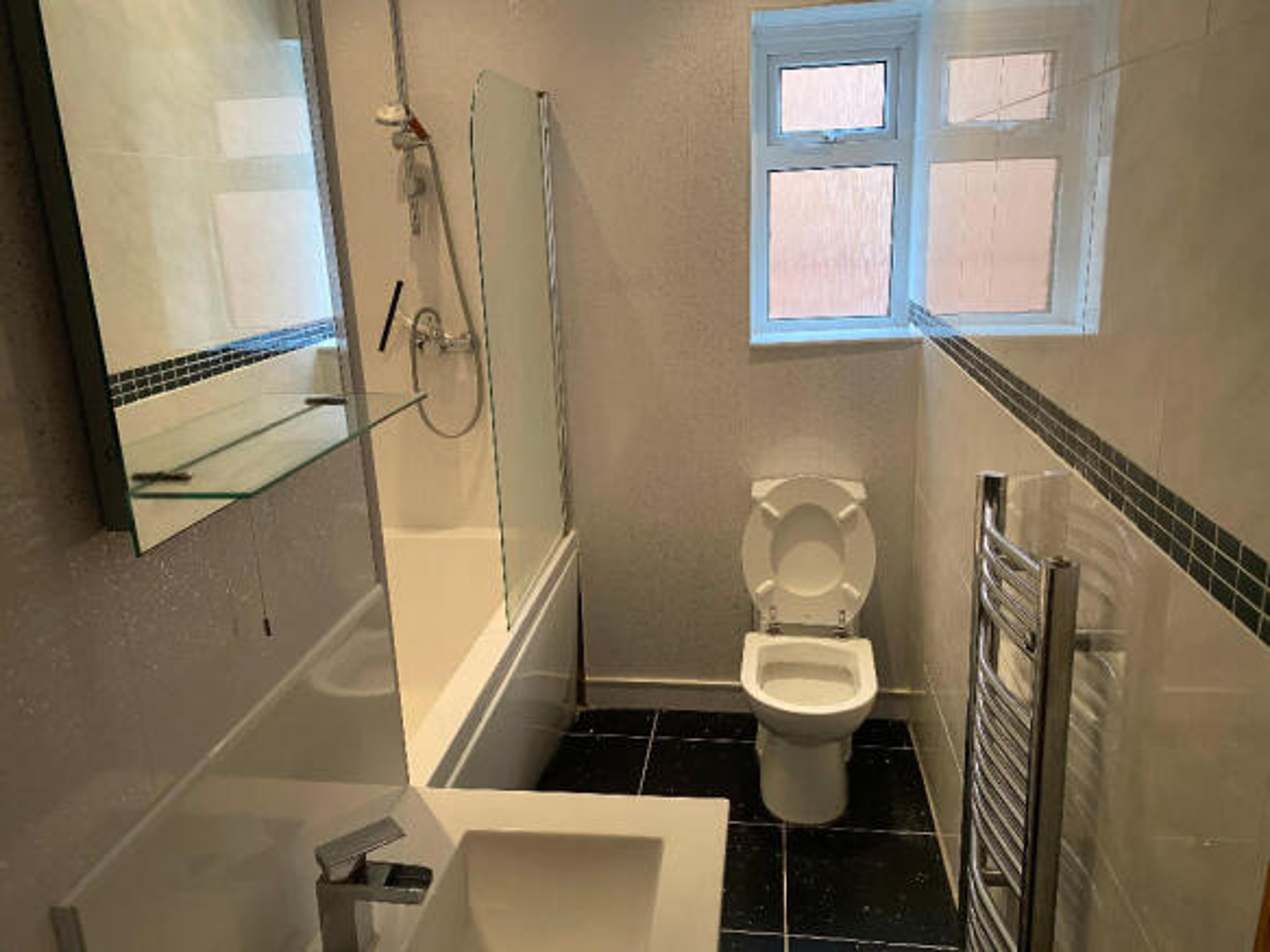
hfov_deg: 67.3
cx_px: 635
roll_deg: +2.0
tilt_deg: -16.0
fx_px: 954
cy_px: 476
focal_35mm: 26
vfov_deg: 53.0
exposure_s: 1/50
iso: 160
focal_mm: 4.25
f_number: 1.8
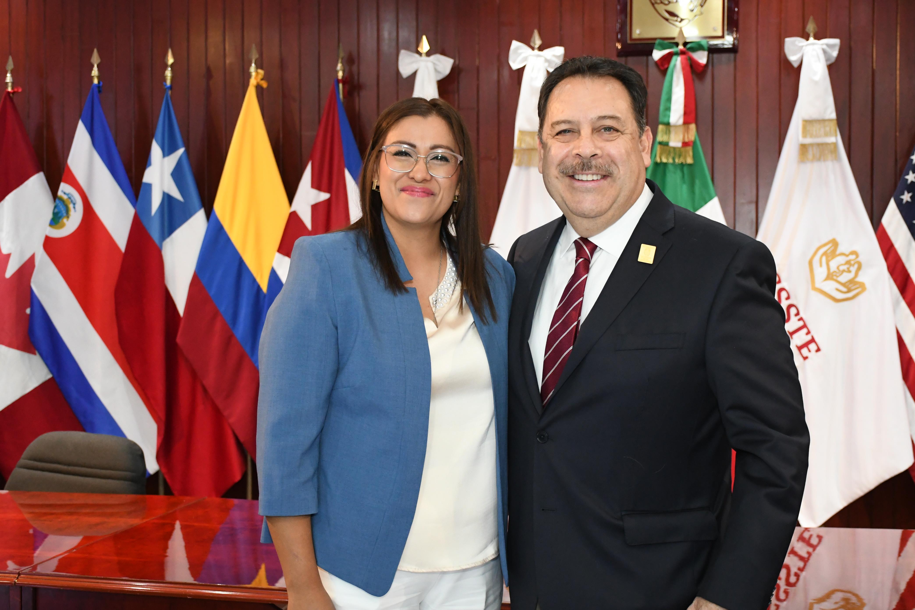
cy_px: 305
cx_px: 458
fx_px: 1220
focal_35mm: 48
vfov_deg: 28.1
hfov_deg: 41.1
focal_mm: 32
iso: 3200
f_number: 4
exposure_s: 1/100
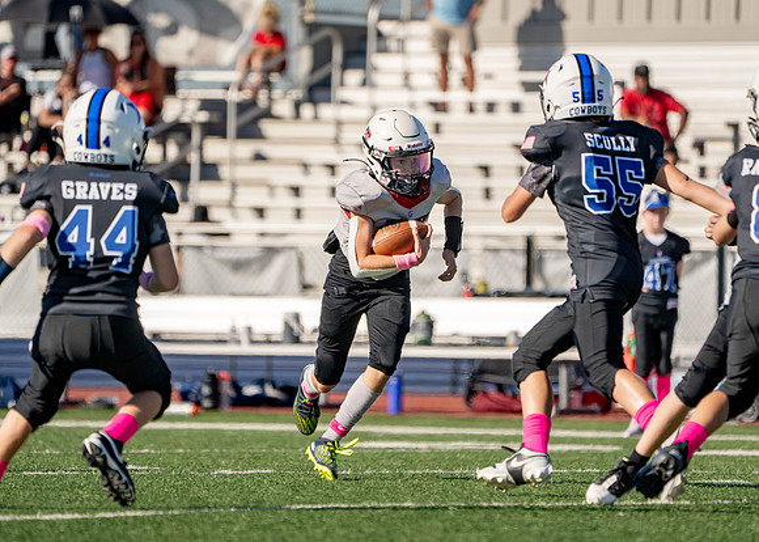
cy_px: 247
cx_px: 396
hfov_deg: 4.3
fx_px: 10203
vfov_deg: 3.0
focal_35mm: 473
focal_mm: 400
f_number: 5.6
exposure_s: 1/2500
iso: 320
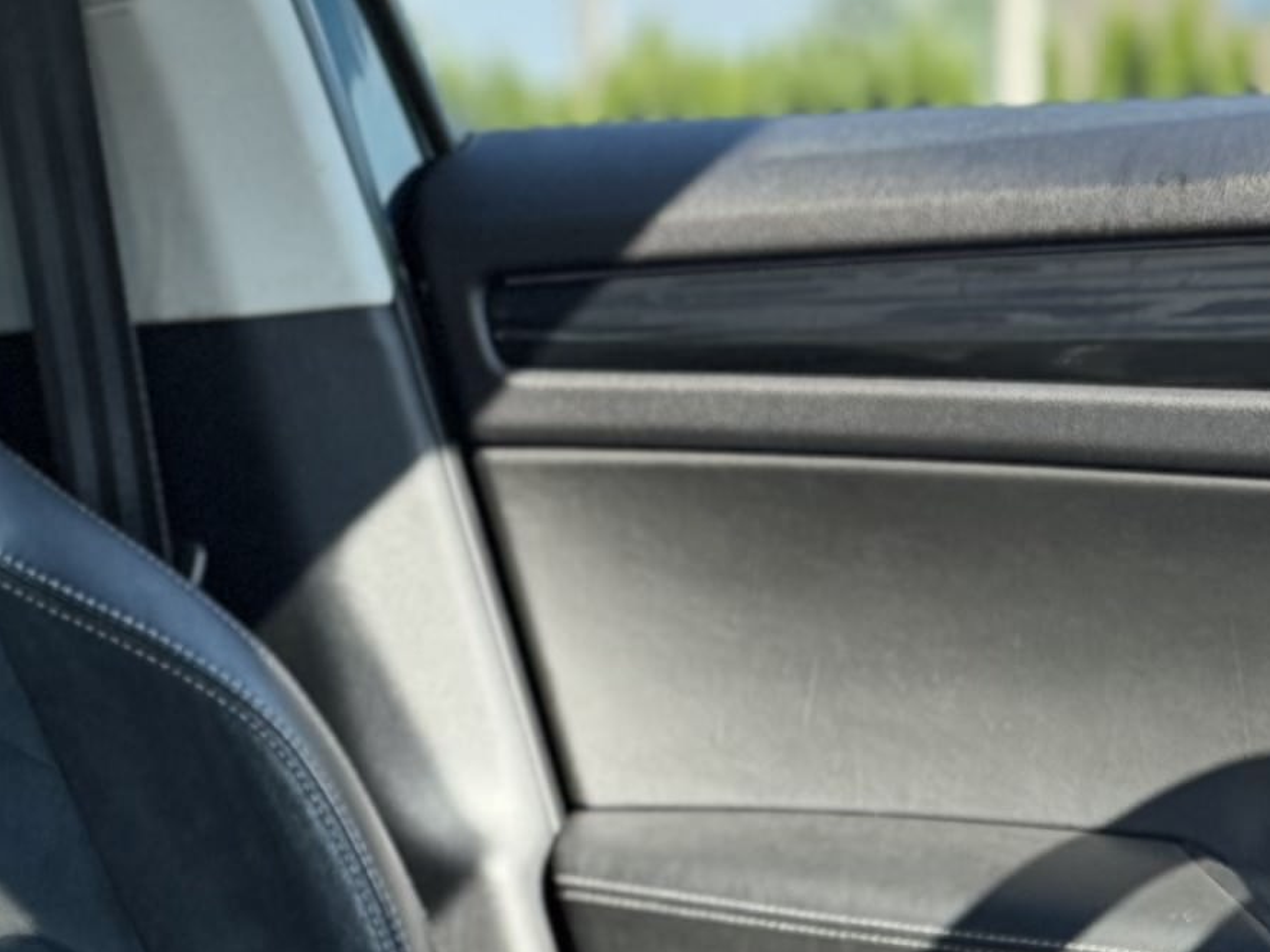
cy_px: 1441
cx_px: -419
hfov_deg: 16.8
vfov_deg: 12.7
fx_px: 4036
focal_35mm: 110
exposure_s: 1/842
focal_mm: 6.76
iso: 80
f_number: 1.78
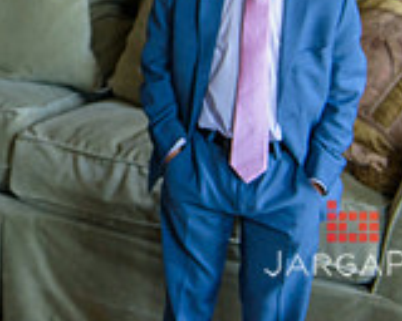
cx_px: -224
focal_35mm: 136
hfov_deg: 13.3
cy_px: -154
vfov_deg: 10.9
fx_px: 1618
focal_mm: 40
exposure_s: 1/125
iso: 640
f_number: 3.2
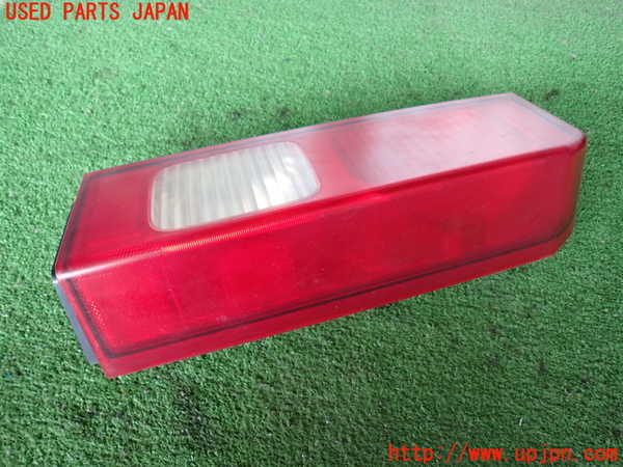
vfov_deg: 54.9
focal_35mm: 25
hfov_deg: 69.4
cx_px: 312
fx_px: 450
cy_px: 234
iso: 160
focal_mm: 4.5
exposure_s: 1/60
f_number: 2
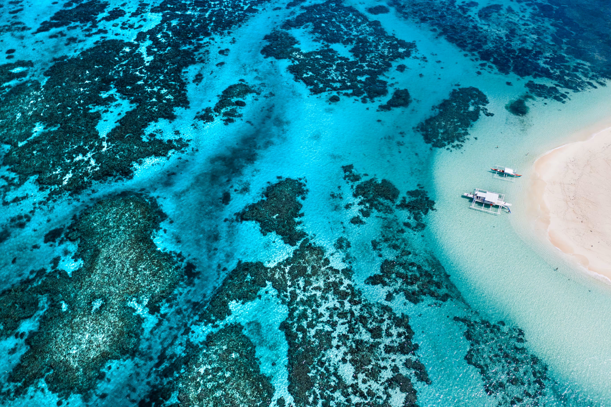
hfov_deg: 65.5
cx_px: 306
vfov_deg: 46.4
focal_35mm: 28
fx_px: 475
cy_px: 204
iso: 100
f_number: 2.8
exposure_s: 1/640
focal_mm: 10.26
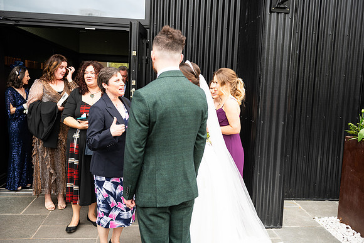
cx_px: 182
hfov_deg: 54.4
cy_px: 122
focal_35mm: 35
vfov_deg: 37.9
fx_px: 354
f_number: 3.5
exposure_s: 1/200
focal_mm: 35
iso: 160
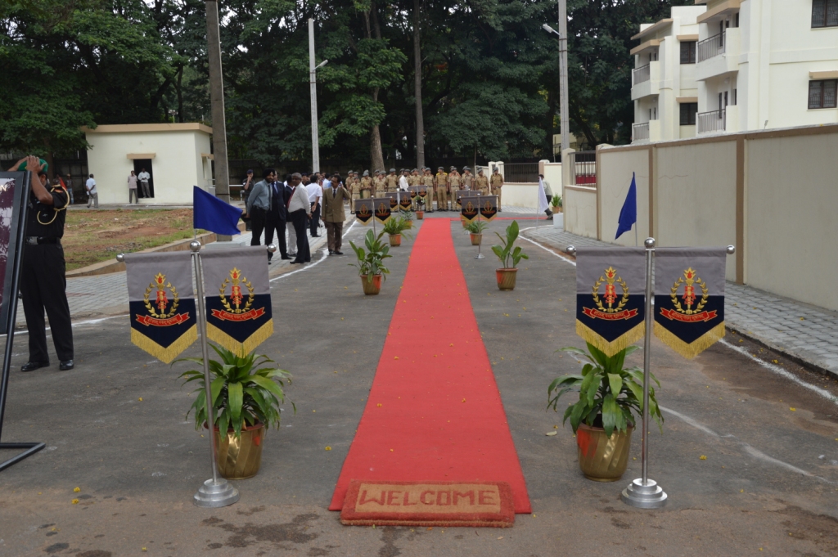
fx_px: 907
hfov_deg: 49.6
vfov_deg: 34.2
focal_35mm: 39
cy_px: 278
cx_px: 419
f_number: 5.6
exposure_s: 1/125
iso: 220
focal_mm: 26
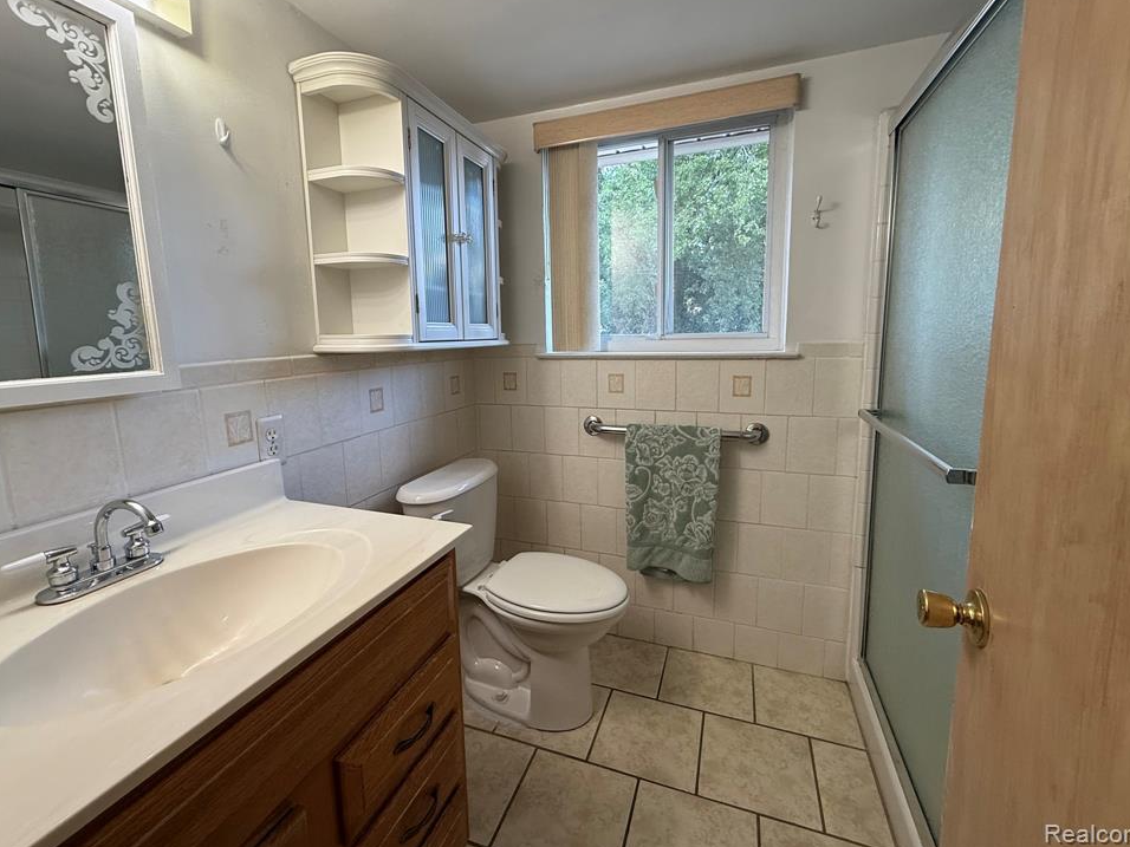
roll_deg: +0.7
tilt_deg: -6.5
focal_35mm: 15
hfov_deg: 98.2
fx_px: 490
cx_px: 559
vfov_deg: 81.7
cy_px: 399
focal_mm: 2.22
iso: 200
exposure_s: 1/120
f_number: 2.2
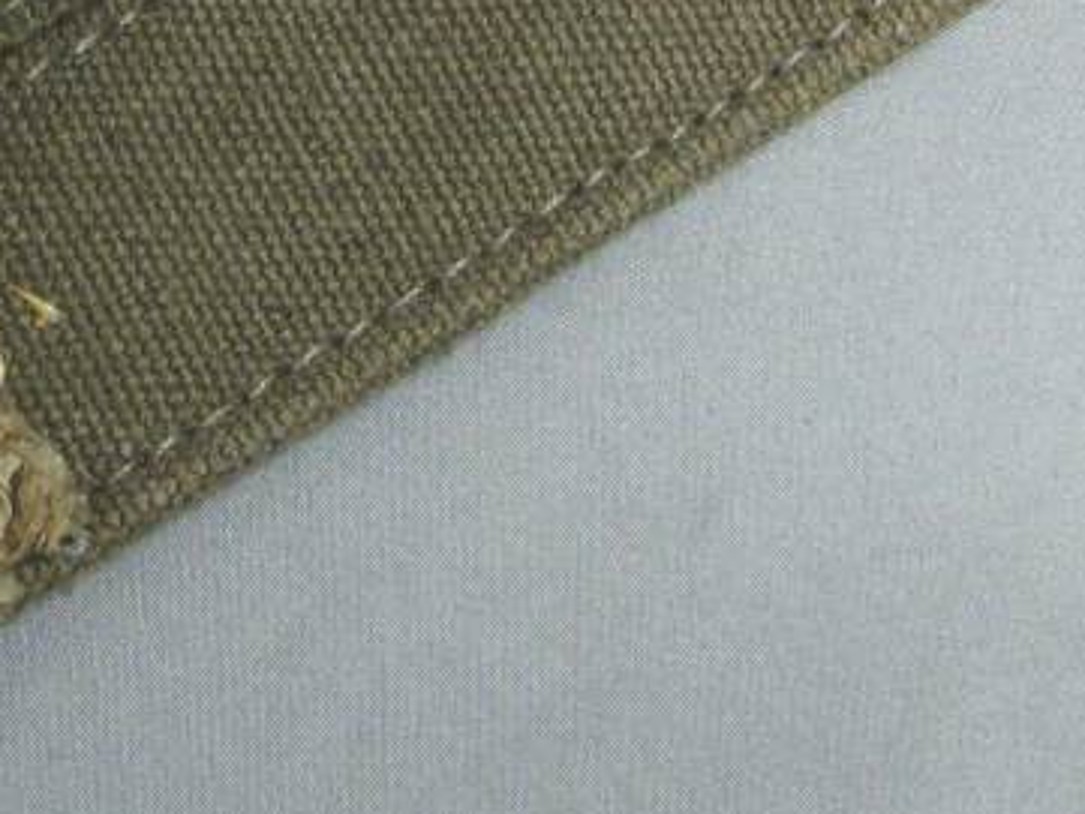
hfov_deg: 15.6
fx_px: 3888
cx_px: 48
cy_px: -294
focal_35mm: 124
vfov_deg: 11.6
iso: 160
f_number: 3.1
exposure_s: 1/30
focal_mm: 6.3
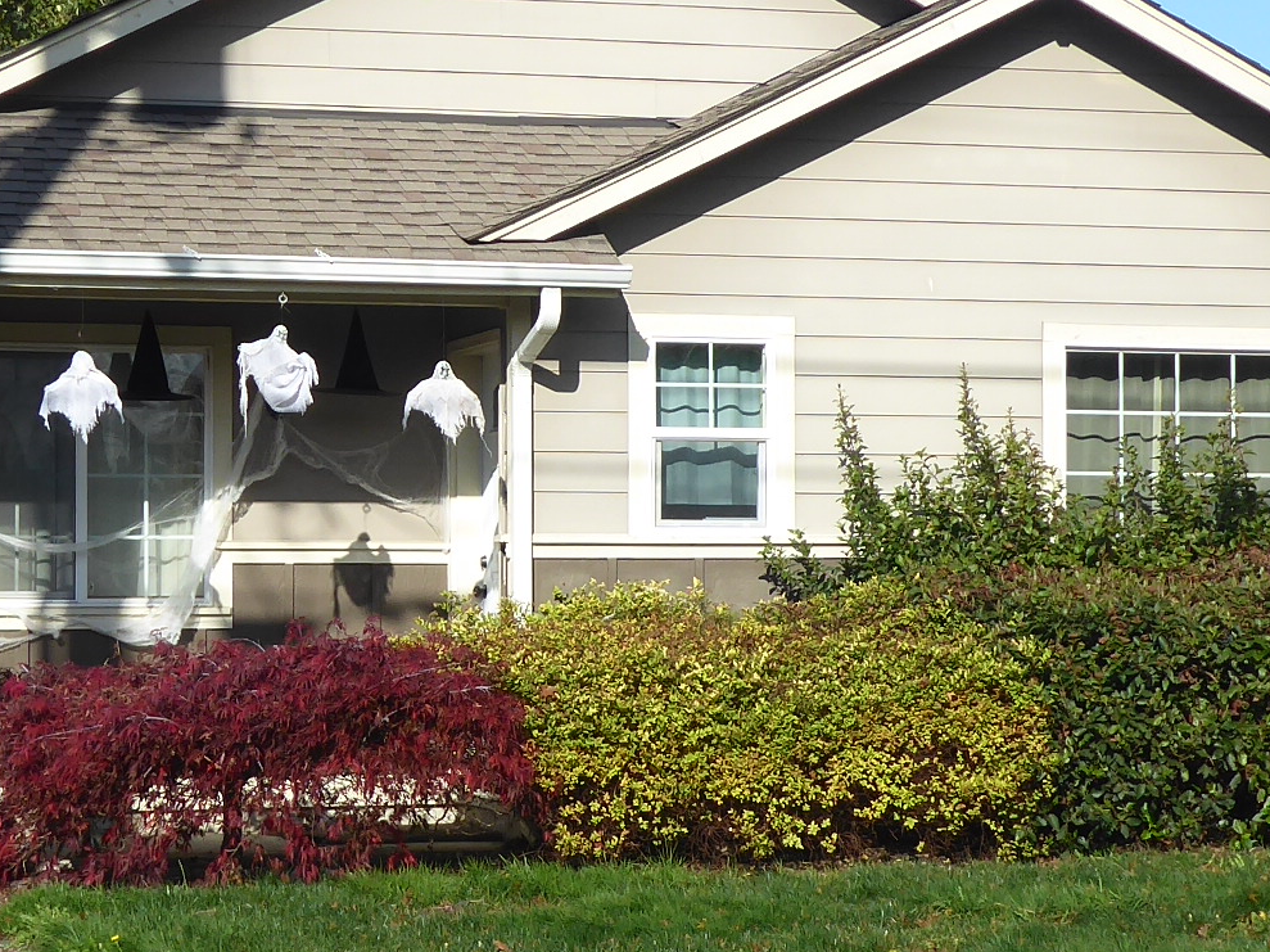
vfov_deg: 14.6
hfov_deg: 19.5
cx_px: 643
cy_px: 555
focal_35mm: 101
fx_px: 3704
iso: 80
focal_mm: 6.7
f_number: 3.7
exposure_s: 1/640
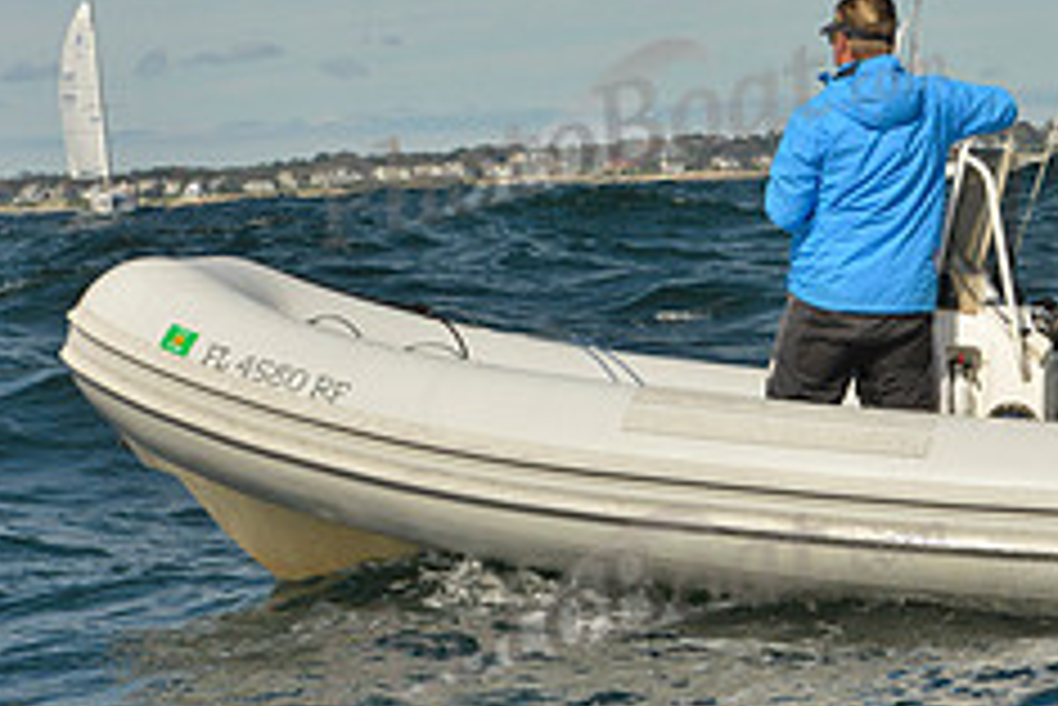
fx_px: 5087
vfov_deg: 7.9
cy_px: 304
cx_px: 1184
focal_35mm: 173
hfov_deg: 11.7
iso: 400
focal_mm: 70
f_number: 11
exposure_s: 1/1250
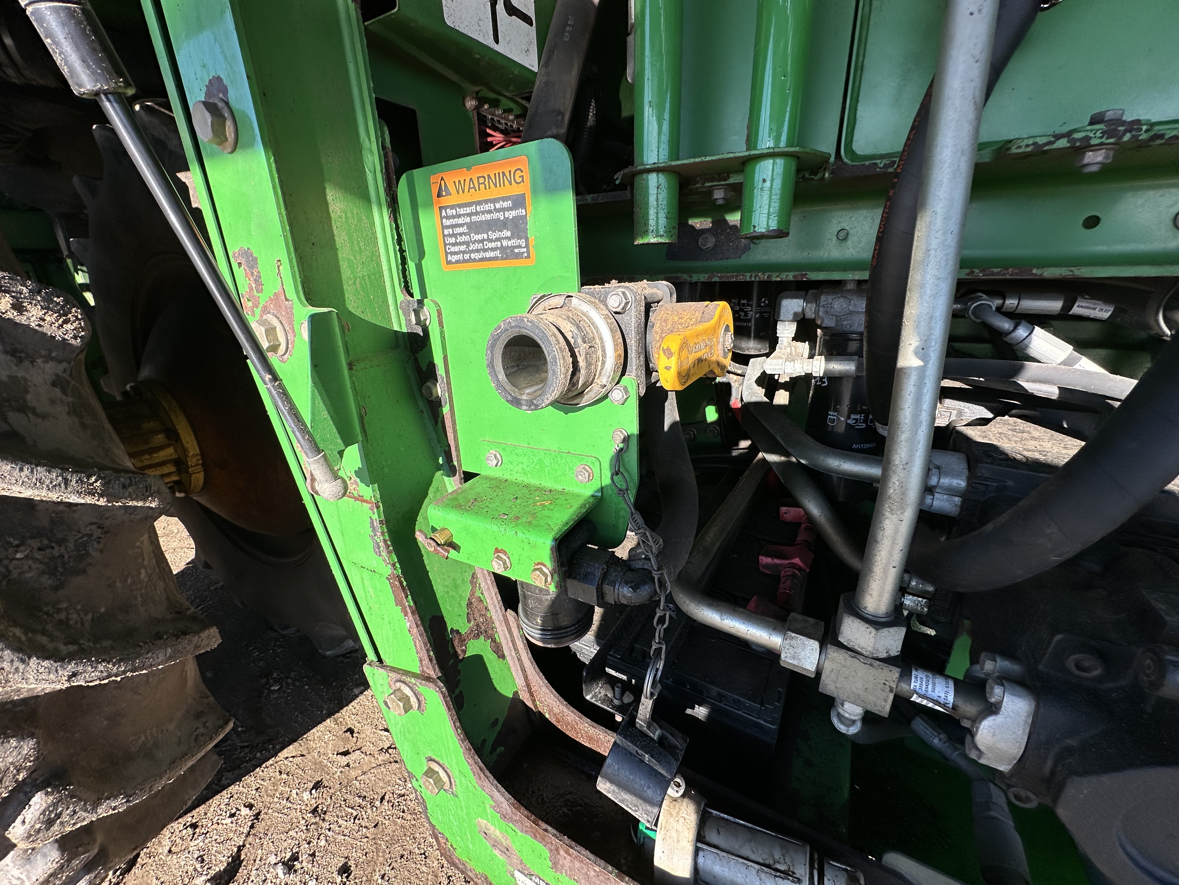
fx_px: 477
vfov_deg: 85.7
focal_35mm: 14
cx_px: 590
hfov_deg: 102.1
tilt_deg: -21.7
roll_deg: -3.0
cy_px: 442
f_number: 2.2
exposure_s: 1/561
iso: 40
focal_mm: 2.22
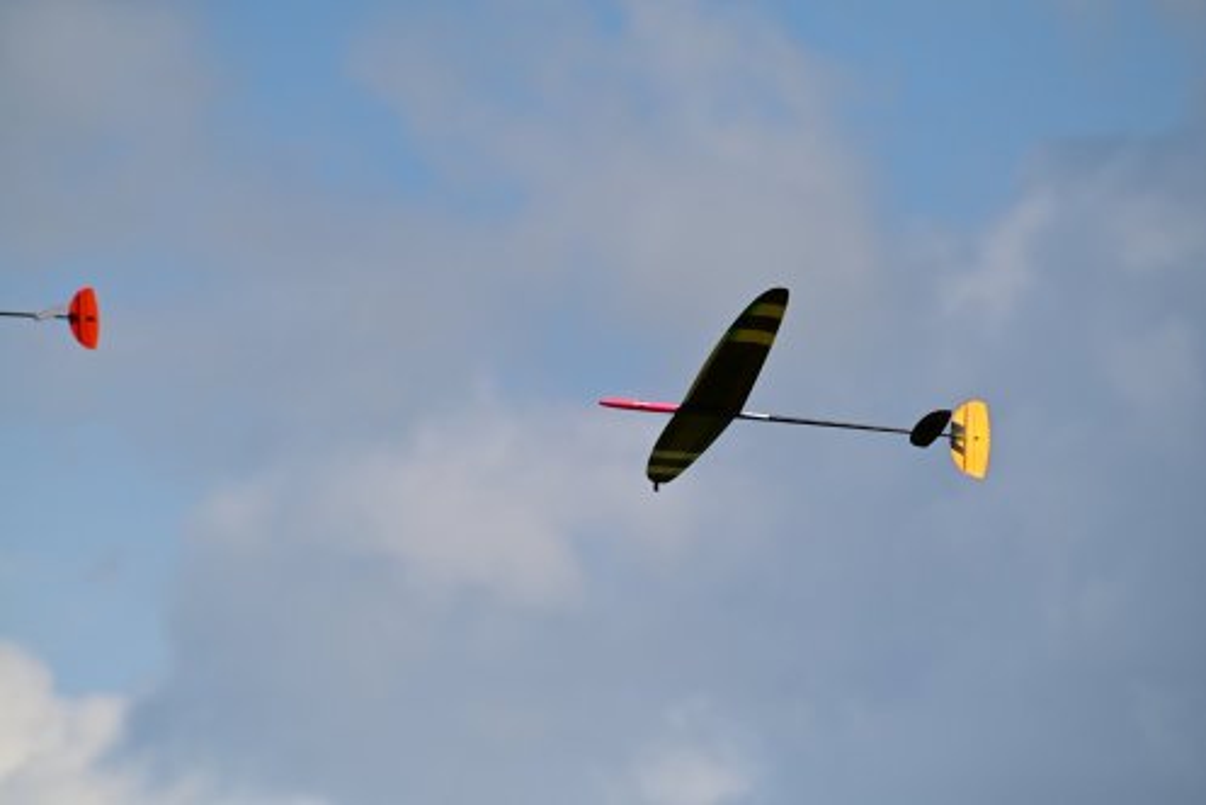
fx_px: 13407
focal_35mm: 400
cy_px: 402
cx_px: 603
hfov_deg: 5.2
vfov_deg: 3.4
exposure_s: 1/5000
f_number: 9
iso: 1000
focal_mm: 400
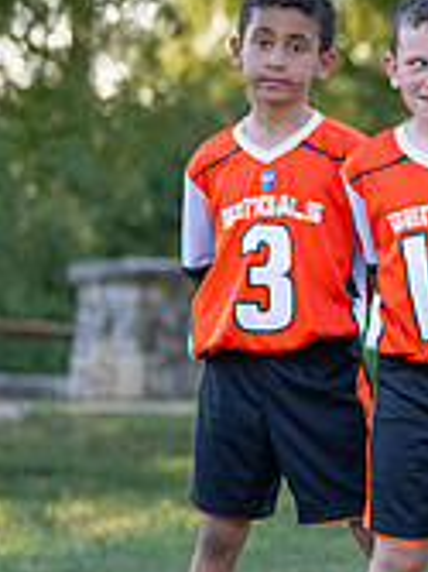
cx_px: 960
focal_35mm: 217
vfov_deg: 9.1
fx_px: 3582
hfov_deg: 6.6
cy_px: 332
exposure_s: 1/800
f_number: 1.8
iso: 160
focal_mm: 50
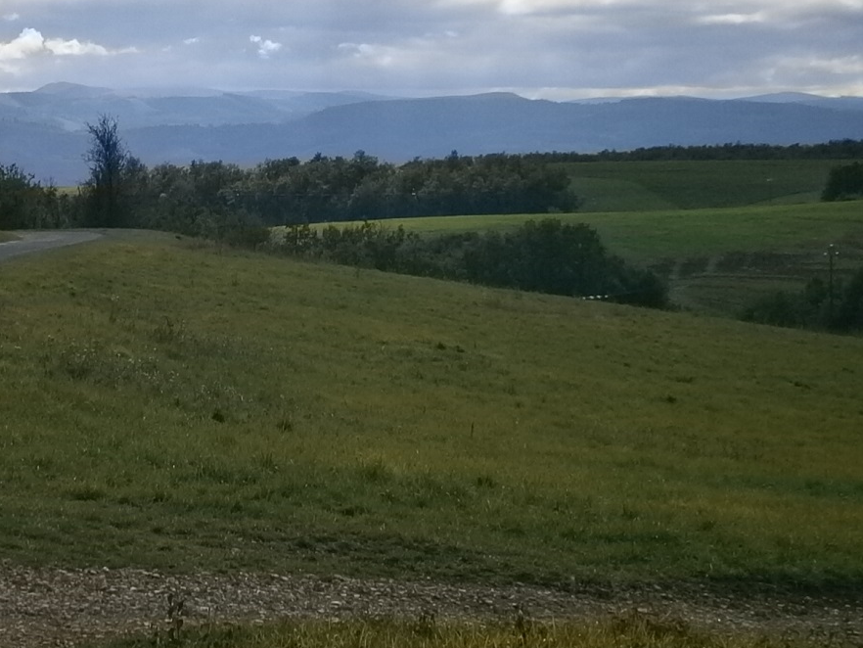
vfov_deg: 14.5
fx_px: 2544
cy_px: 155
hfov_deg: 19.1
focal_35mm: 102
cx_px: 229
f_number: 11
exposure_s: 1/250
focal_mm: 10.7
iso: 80
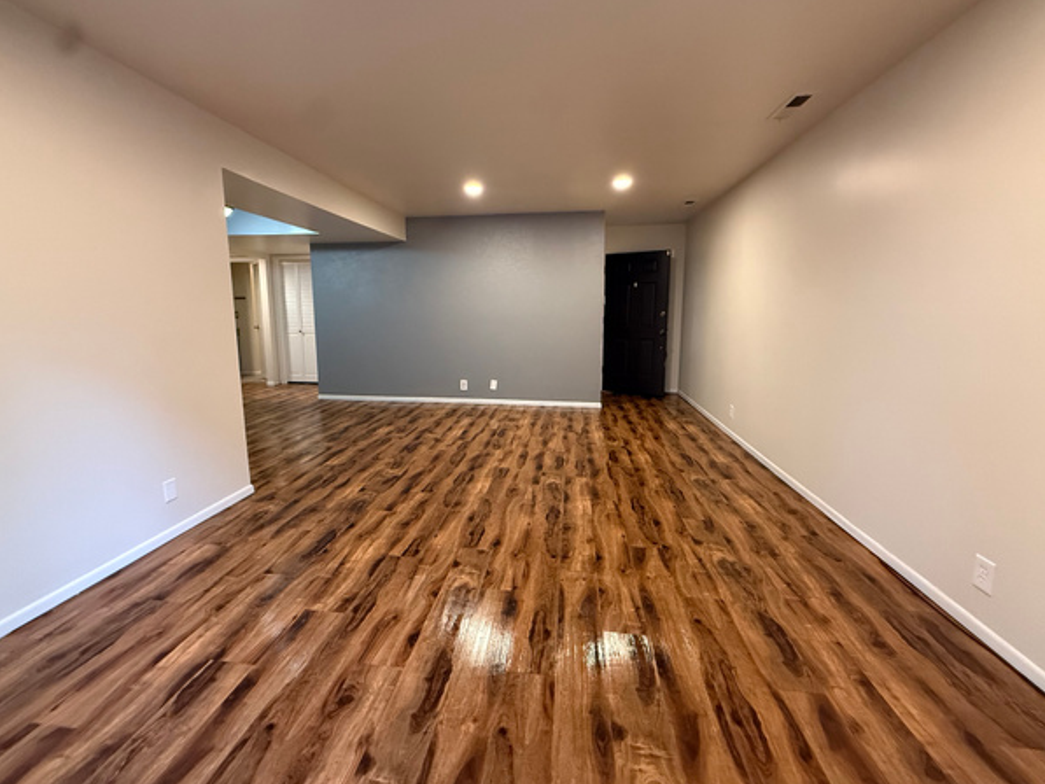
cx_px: 515
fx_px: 453
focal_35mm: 15
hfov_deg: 98.2
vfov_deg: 81.7
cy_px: 369
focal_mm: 2.22
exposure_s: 1/60
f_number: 2.2
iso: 800
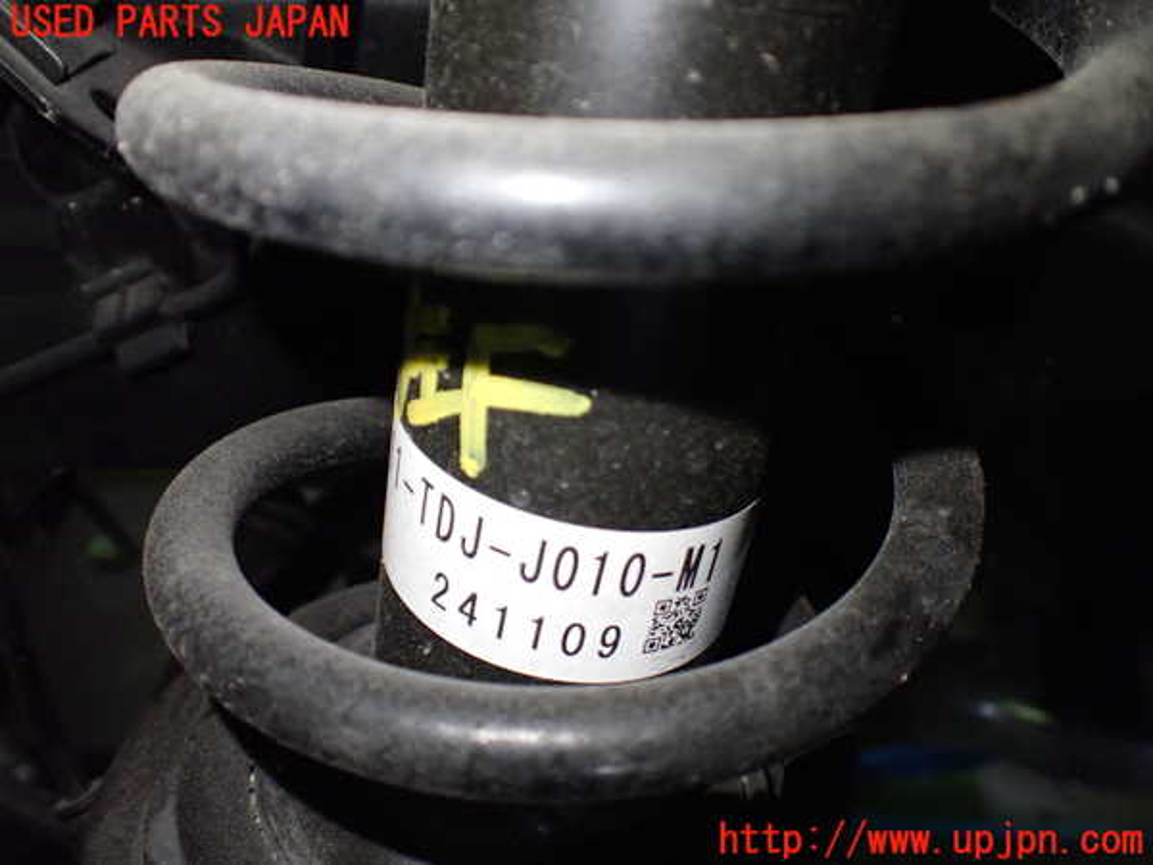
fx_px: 999
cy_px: 432
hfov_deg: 60.0
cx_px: 576
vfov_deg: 46.8
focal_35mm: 30
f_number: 2.3
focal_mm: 5.4
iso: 800
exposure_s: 1/100
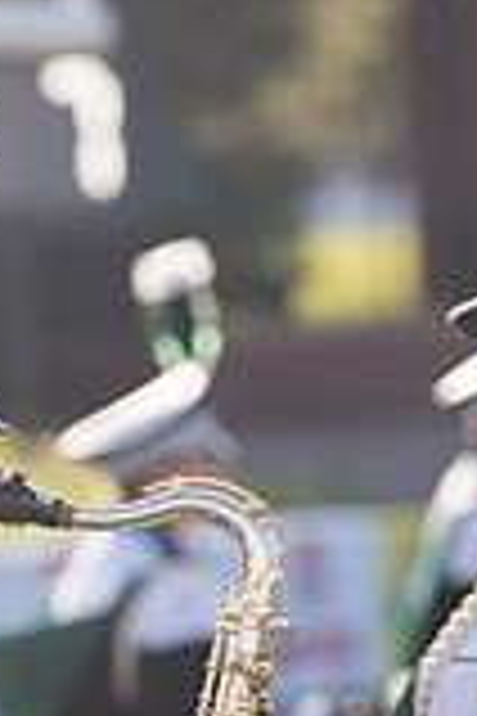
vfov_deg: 4.5
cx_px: -9
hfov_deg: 3.0
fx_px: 8983
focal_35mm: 452
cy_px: 923
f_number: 5
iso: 320
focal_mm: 160
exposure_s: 1/800
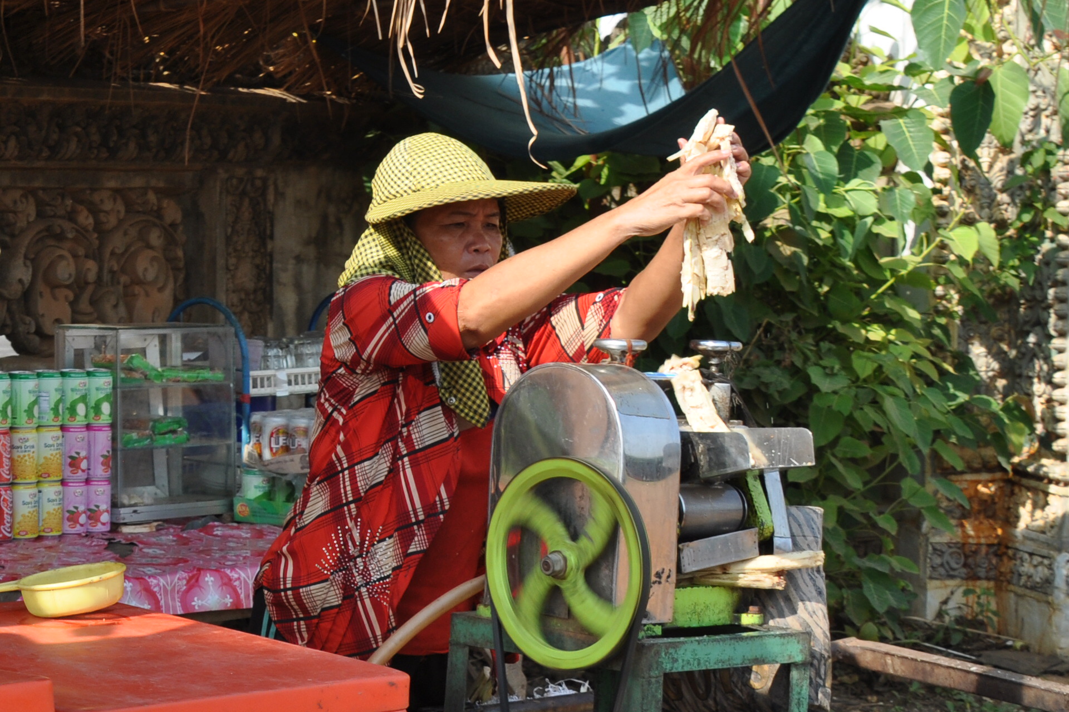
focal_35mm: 42
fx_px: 1247
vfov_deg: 31.9
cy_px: 356
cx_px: 534
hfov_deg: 46.4
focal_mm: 28
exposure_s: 1/250
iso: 200
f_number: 8
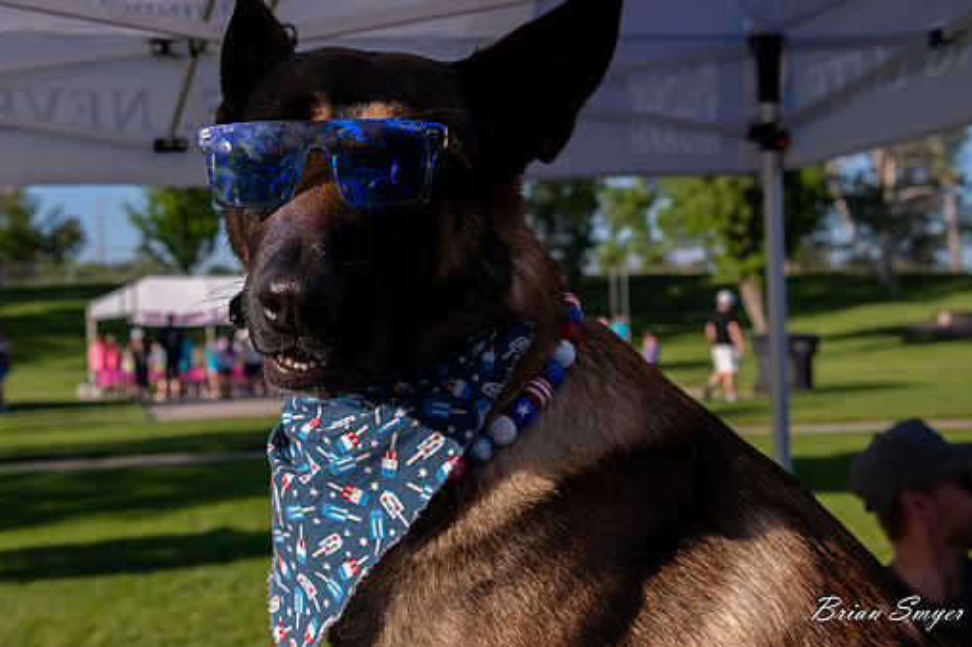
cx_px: 362
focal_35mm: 61
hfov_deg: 32.7
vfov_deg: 22.2
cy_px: 266
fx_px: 1646
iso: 500
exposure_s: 1/2500
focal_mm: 46
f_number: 7.1
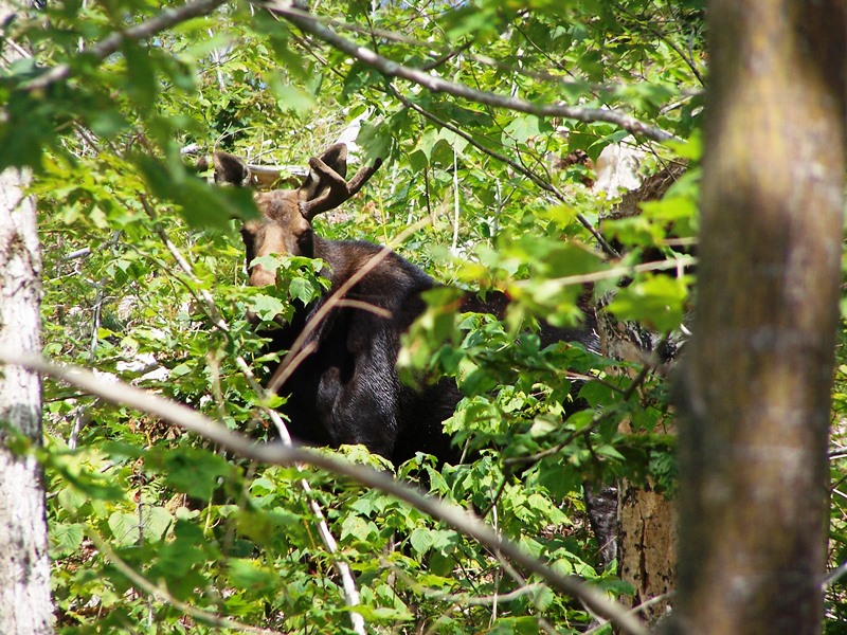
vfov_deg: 3.9
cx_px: 424
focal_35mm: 380
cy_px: 318
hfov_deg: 5.2
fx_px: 9298
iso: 80
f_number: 3.7
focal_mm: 63
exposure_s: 1/500
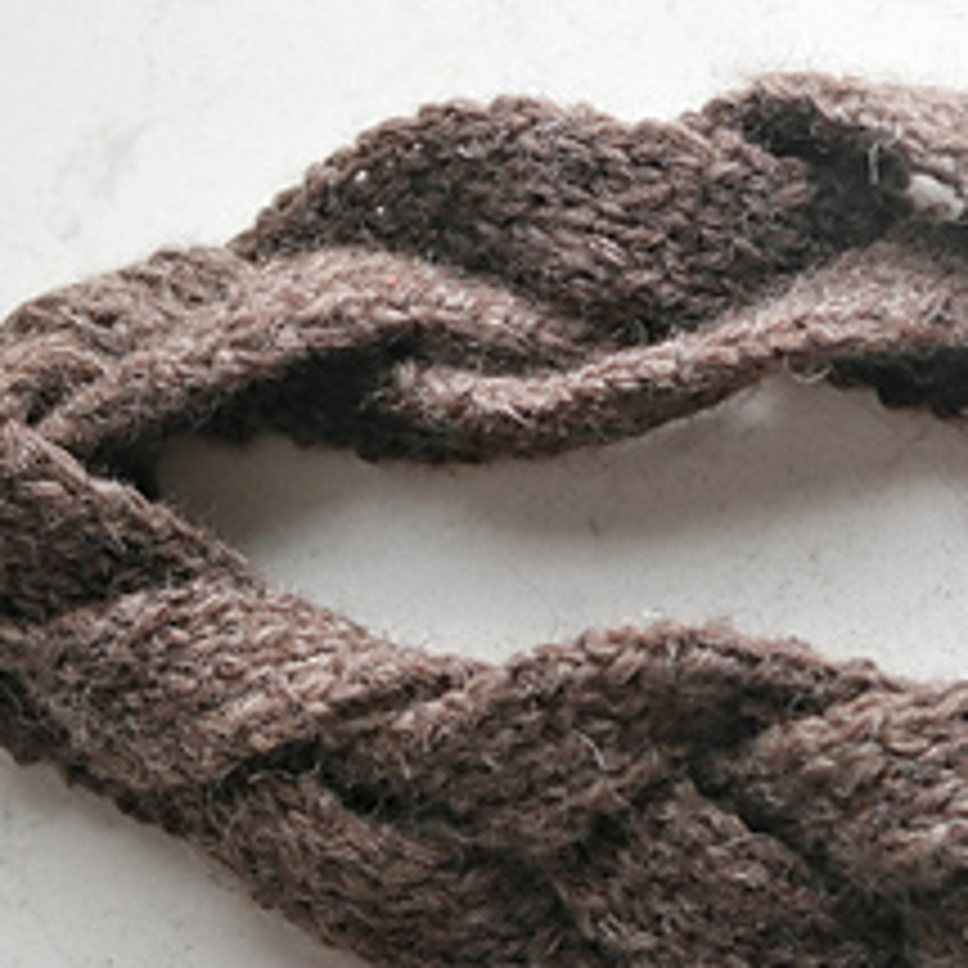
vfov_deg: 20.4
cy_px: 619
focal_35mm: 85
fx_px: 2689
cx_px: 873
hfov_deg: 20.0
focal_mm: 28
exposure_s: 1/50
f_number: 4
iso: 800
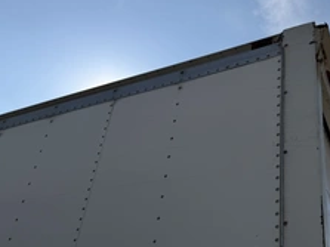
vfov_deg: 32.8
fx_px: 410
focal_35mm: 43
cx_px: 231
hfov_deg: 43.0
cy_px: 189
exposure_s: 1/8130
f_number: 1.78
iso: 80
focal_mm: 6.76
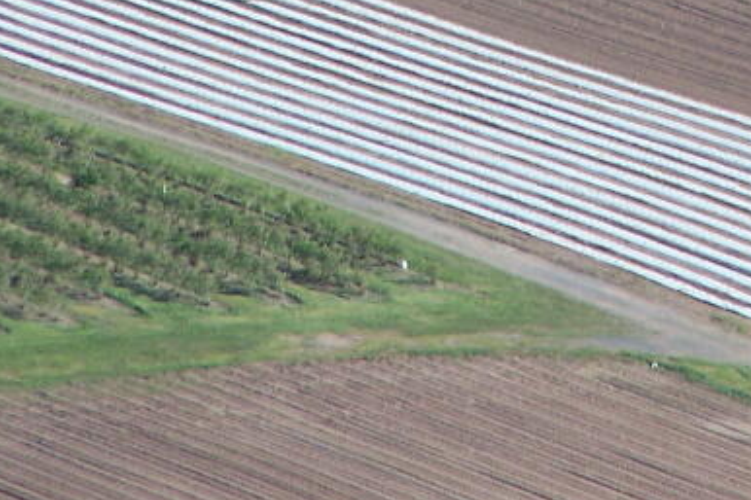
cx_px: 708
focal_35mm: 1048
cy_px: -179
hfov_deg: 2.0
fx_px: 21852
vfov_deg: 1.3
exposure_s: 1/400
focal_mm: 63
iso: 140
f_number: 3.7
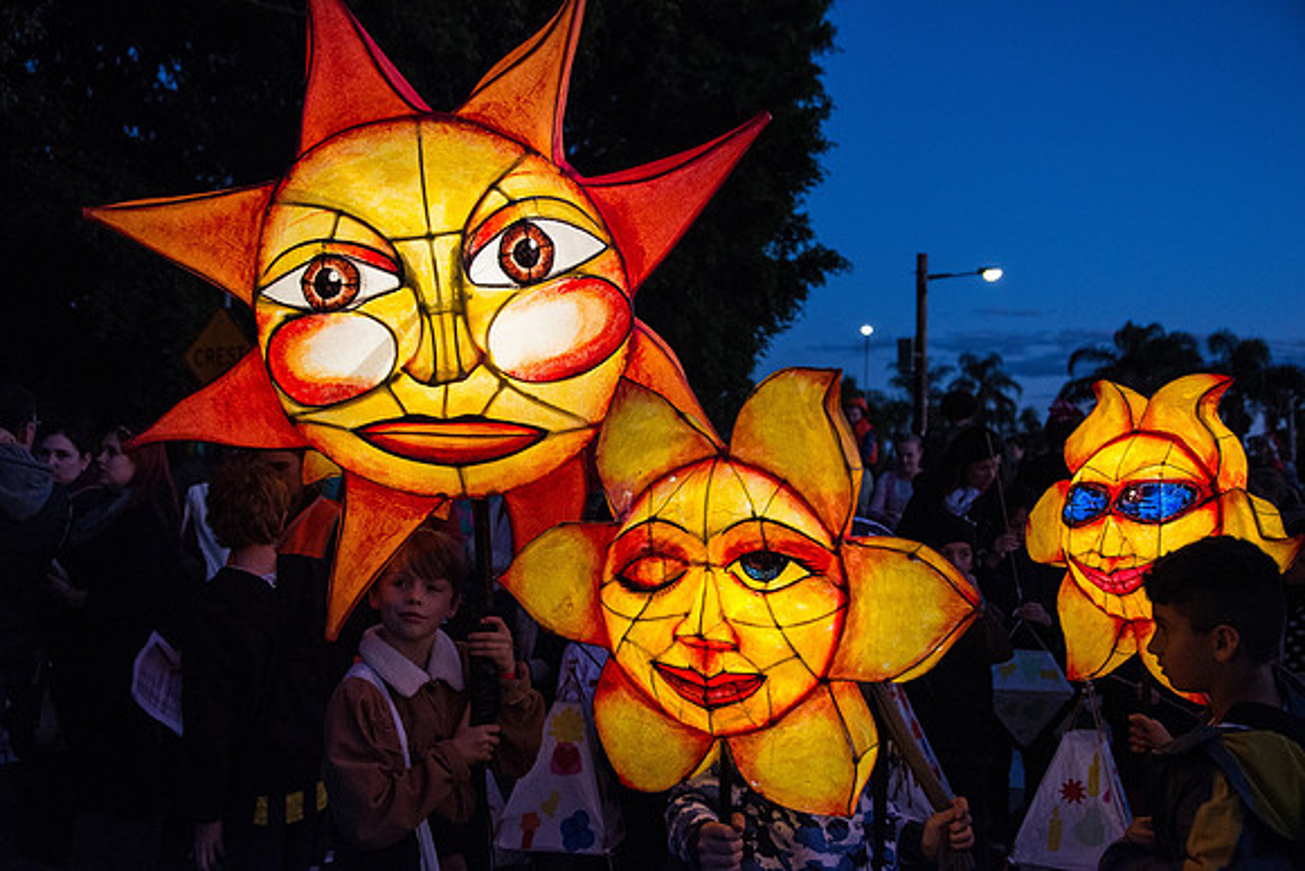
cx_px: 652
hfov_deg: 50.7
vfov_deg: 35.1
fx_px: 1378
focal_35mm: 38
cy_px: 436
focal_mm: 38
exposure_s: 1/125
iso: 2500
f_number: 4.8
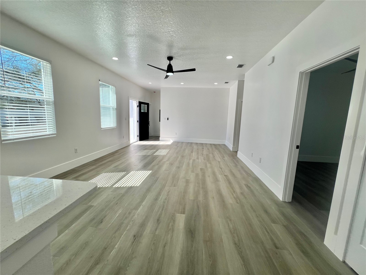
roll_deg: -2.4
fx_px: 137
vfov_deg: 89.9
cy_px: 138
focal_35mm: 13
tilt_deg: -8.1
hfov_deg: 106.2
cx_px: 183
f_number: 1.8
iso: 32
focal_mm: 1.57
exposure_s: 1/377
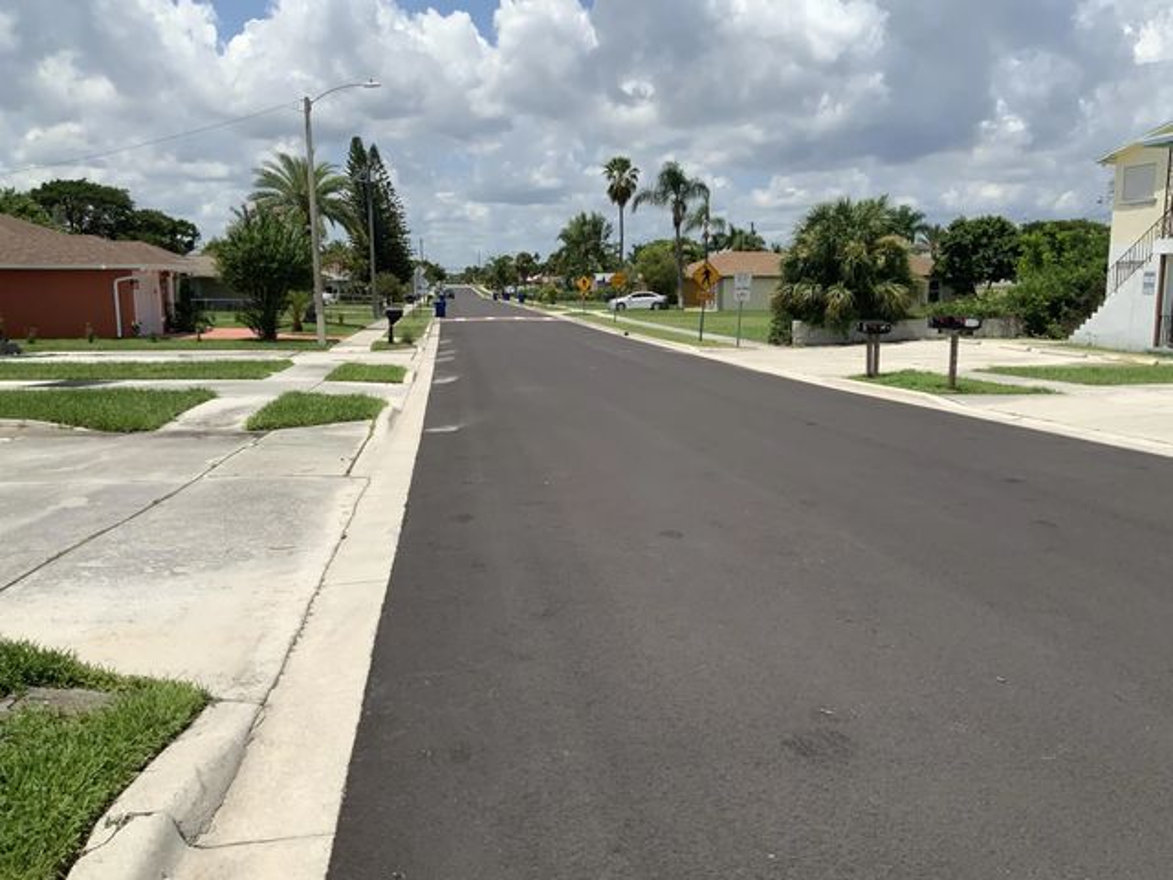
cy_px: 440
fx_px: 983
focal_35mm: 29
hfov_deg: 61.7
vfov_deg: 48.2
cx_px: 586
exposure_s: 1/3322
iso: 20
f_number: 1.8
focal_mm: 3
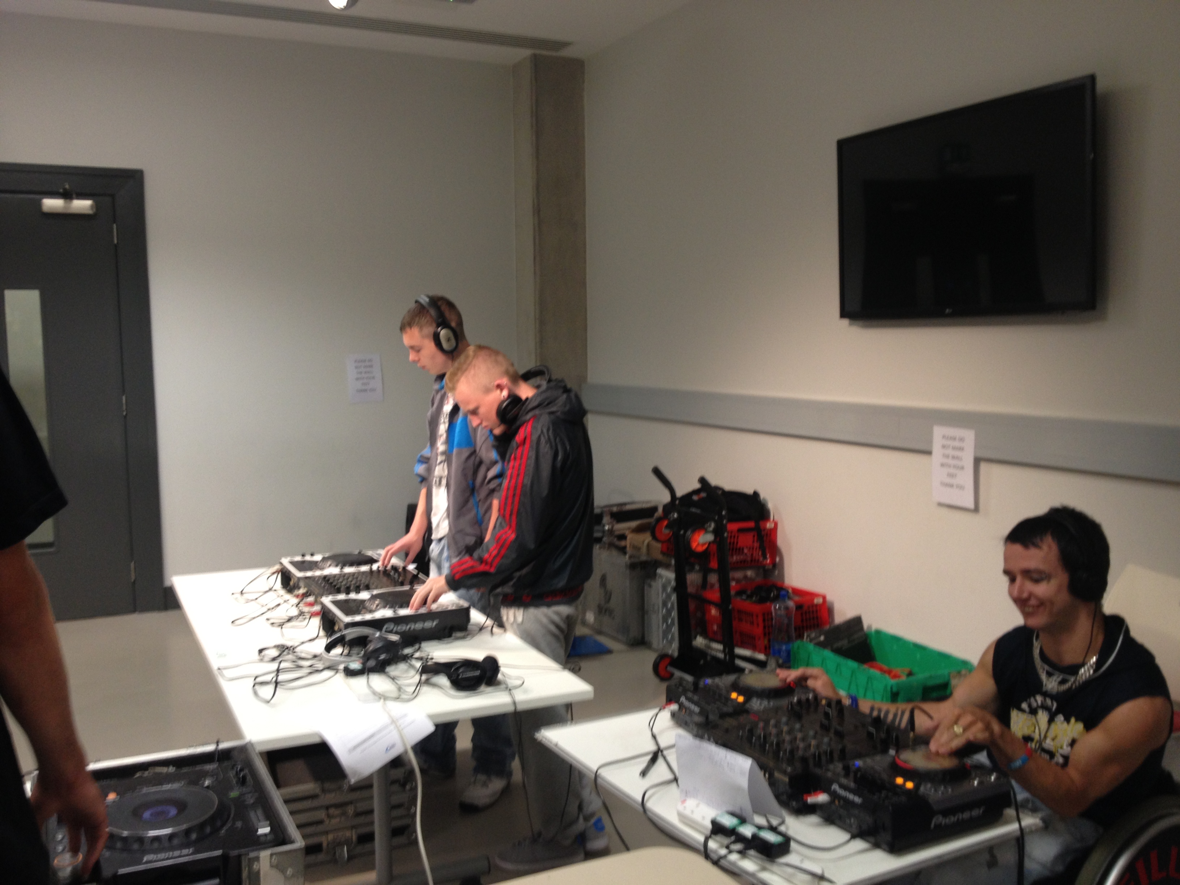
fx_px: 1193
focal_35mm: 35
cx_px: 590
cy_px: 442
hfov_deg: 52.6
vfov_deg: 40.7
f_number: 2.4
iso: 80
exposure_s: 1/20
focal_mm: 4.28
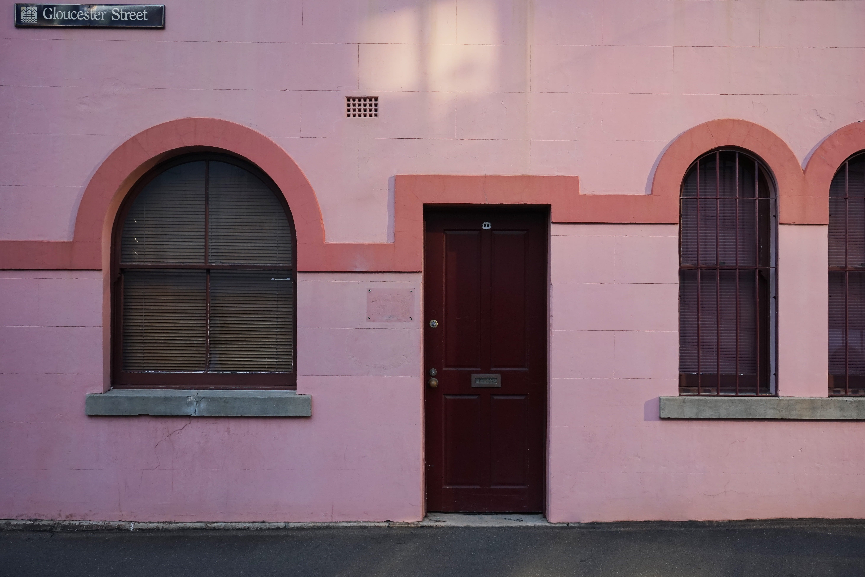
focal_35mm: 37
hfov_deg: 51.9
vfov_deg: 35.9
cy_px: 288
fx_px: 889
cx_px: 432
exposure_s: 1/320
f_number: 9
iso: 640
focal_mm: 37
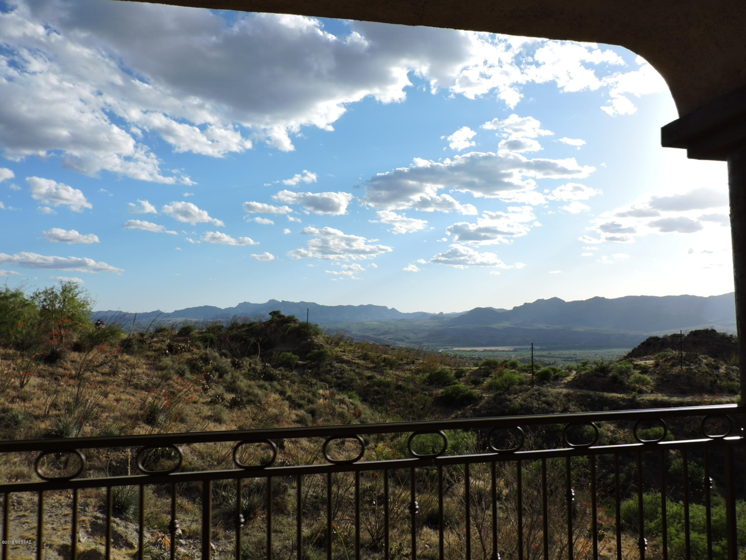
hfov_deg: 71.6
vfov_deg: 56.8
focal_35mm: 24
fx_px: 517
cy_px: 280
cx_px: 373
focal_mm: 4.3
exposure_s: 1/1250
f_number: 3.3
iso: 100
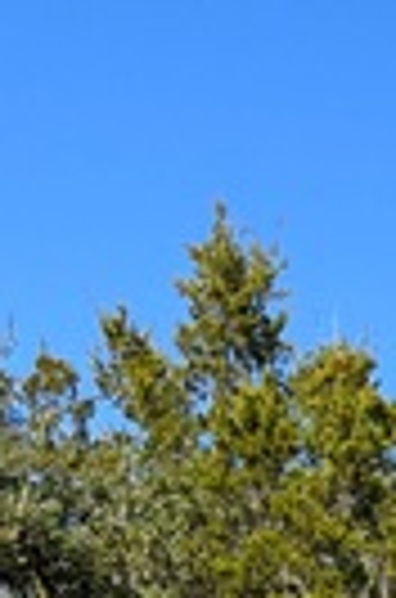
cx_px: 972
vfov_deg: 8.3
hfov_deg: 5.5
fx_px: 3997
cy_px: 1043
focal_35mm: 241
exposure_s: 1/3704
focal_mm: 6.76
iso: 64
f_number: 1.78
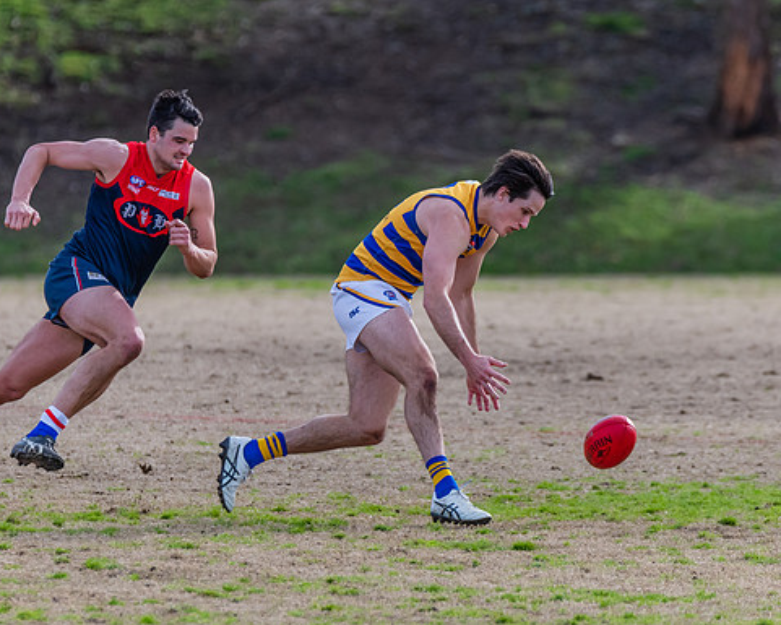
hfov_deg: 2.9
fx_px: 15444
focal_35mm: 668
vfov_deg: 2.3
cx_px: 391
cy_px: 297
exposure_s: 1/1600
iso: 800
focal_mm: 420
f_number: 6
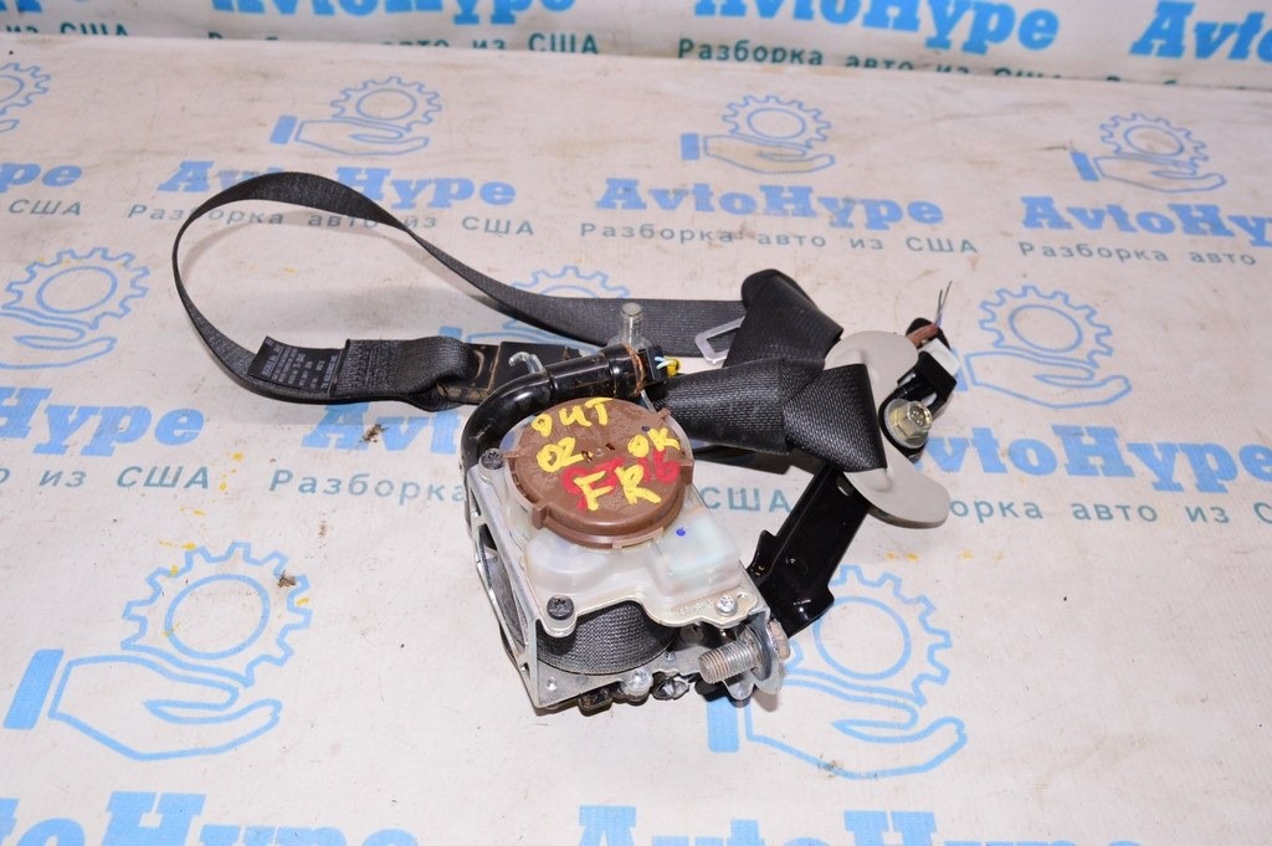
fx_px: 1112
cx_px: 636
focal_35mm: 32
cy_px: 423
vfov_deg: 41.6
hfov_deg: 59.5
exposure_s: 1/160
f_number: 8
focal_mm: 21
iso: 1600
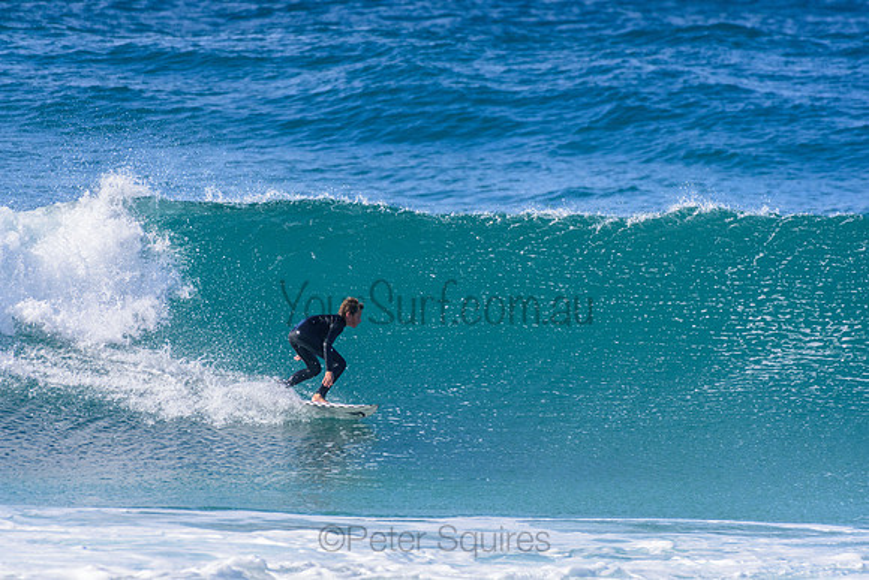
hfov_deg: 2.7
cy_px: 290
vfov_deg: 1.8
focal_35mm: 750
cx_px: 434
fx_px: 18108
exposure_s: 1/2000
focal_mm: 500
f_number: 5.6
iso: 400
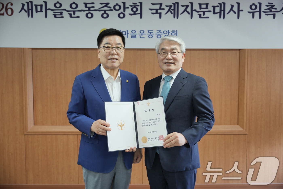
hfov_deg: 48.5
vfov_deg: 33.4
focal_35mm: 40
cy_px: 94
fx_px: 314
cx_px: 142
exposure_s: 1/125
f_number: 2.8
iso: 800
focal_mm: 40
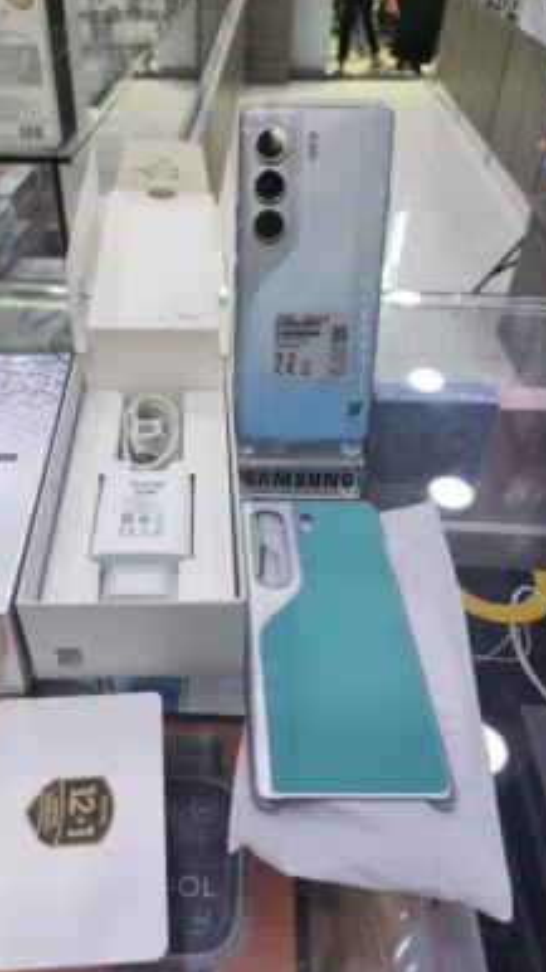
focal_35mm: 26
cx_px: 194
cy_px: 494
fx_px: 669
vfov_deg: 71.9
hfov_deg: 43.9
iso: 161
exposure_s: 1/100
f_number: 1.75
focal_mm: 5.25
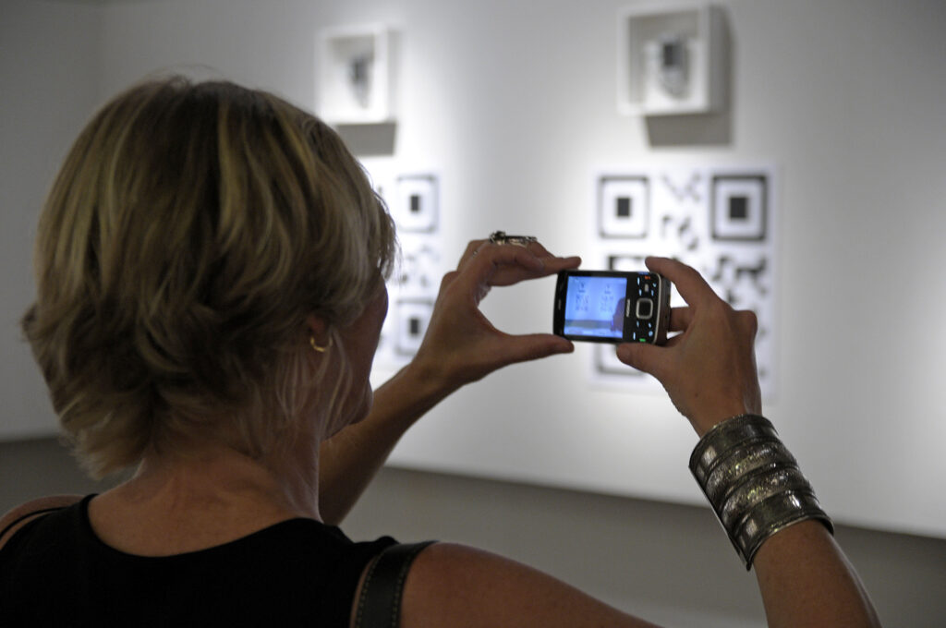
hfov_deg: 27.0
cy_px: 314
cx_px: 473
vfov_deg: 18.1
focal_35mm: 75
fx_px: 1968
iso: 500
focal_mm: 50
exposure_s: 1/40
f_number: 2.8
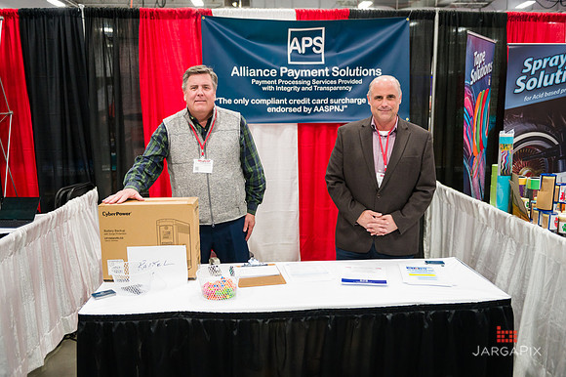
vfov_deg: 41.1
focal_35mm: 32
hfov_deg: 58.7
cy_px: 188
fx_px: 503
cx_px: 283
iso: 3200
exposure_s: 1/250
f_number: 3.2
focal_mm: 32
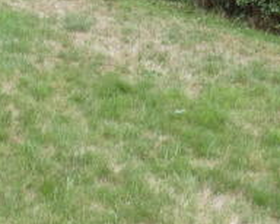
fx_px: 736
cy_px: 68
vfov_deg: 17.2
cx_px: 49
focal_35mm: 89
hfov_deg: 21.2
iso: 80
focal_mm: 5.3
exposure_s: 1/160
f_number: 3.3
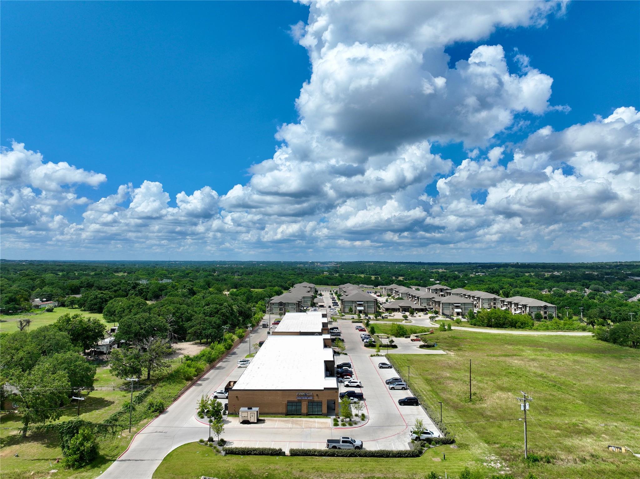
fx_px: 444
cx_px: 320
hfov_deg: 71.6
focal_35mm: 24
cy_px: 240
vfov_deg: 56.8
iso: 100
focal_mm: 12.29
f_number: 2.8
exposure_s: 1/3200
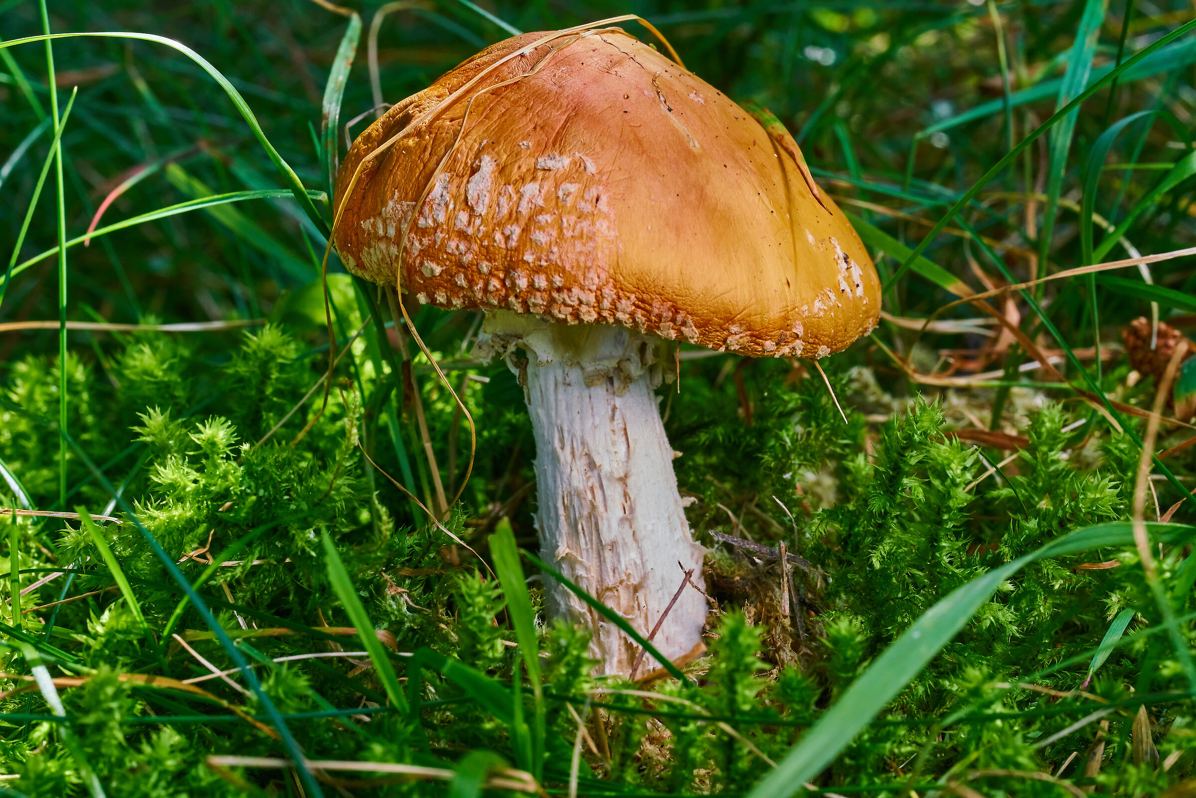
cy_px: 399
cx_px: 598
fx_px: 2326
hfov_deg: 28.8
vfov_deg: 19.5
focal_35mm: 70
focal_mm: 70
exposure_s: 1/60
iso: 640
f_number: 16
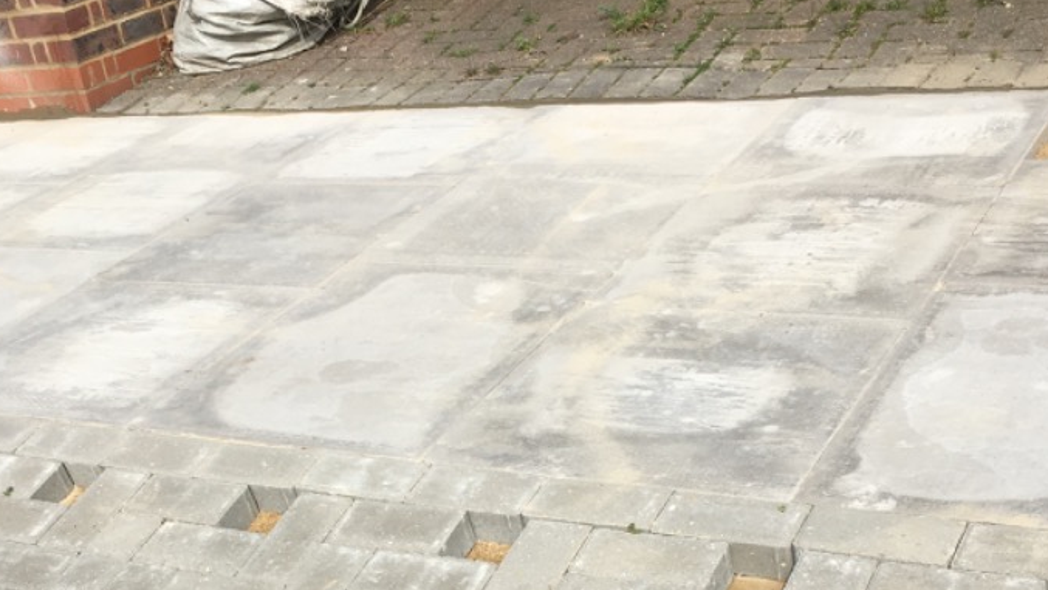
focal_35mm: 56
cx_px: 452
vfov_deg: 20.8
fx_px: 1556
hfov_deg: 37.1
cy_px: 582
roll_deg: +10.2
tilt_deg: -27.9
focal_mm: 4.15
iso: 25
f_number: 2.2
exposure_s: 1/1923
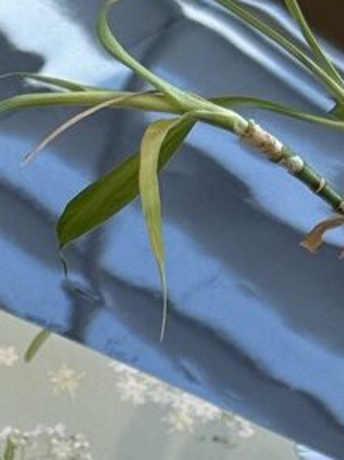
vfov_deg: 9.3
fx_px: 2665
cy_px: 893
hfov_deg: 7.1
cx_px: -339
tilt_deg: -54.4
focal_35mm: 201
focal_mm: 6.76
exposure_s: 1/248
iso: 64
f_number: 1.78
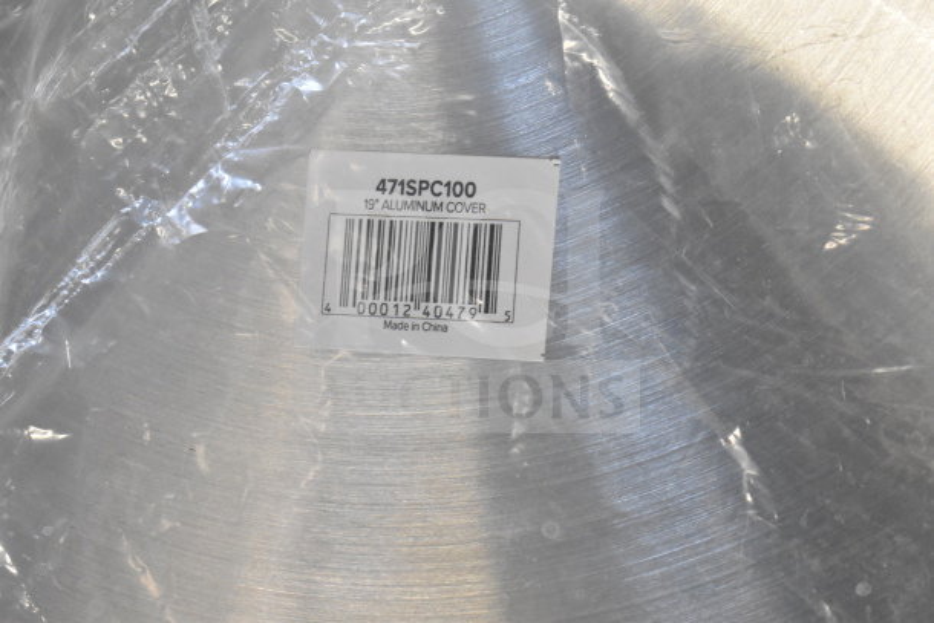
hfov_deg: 24.6
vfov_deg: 16.6
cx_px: 467
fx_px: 2141
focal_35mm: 82
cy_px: 312
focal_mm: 55
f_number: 5.6
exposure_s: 1/100
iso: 3600
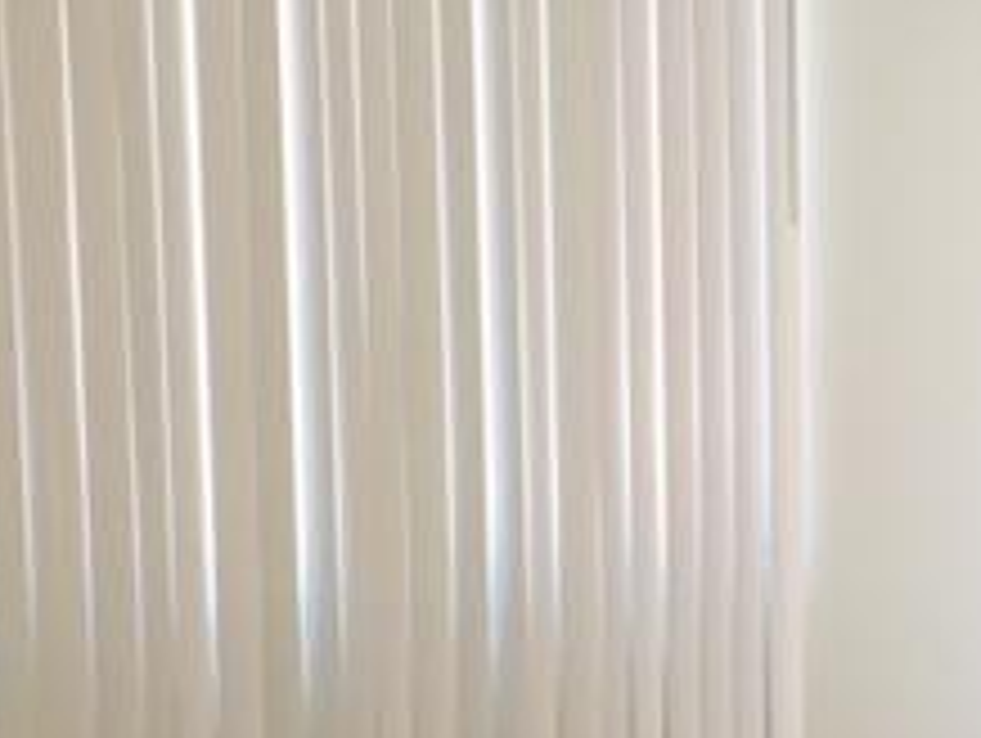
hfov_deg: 22.9
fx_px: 2412
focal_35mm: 85
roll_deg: +0.2
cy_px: 567
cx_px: 688
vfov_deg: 17.3
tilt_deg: -5.2
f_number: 2.2
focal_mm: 4.15
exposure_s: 1/30
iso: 32
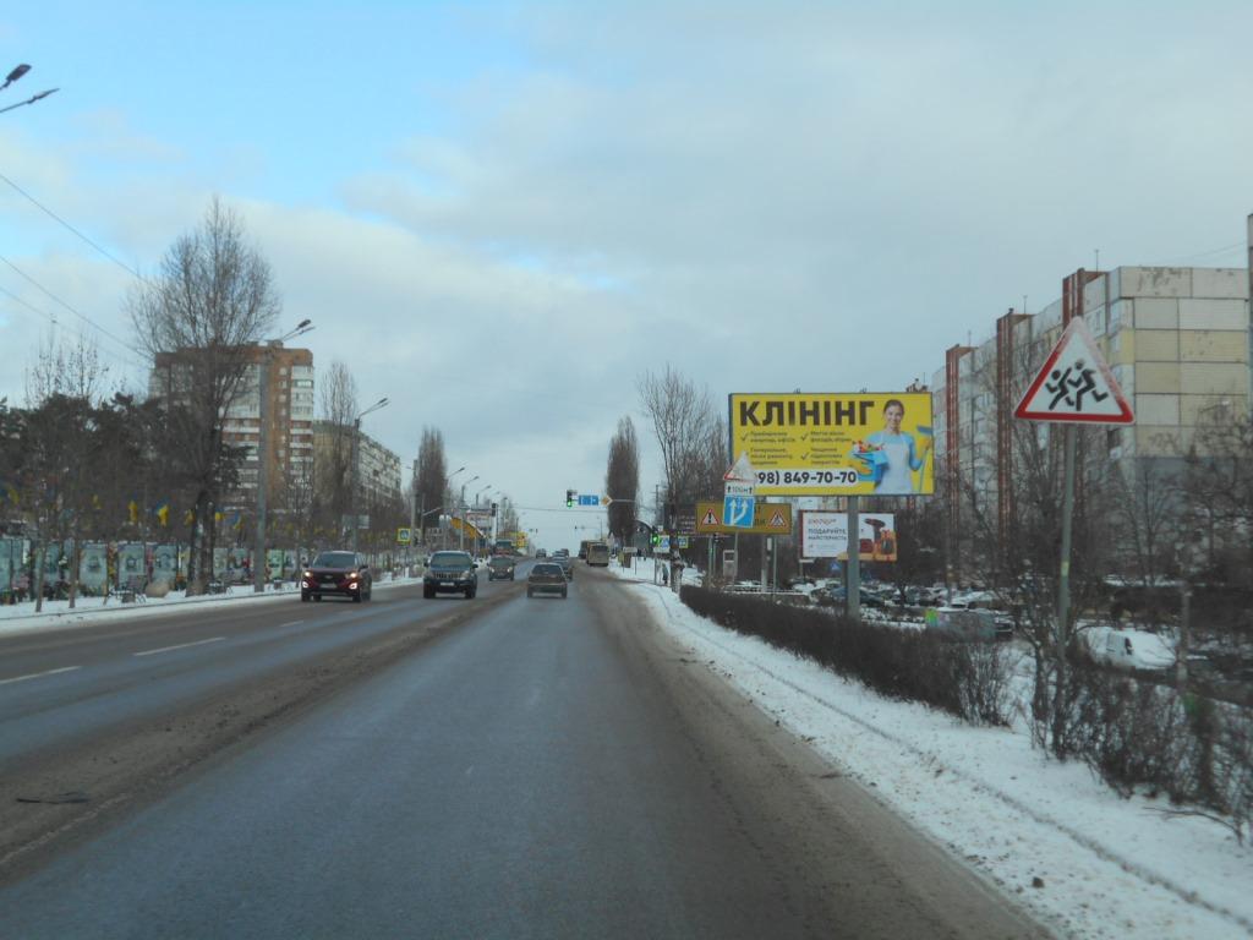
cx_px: 626
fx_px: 1810
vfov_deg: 29.1
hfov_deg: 38.2
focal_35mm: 50
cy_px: 470
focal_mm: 8.8
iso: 80
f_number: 4.5
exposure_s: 1/250
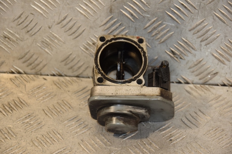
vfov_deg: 11.4
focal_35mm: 120
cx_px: 116
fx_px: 773
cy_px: 77
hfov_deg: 17.1
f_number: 5.3
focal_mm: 80
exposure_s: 1/125
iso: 800
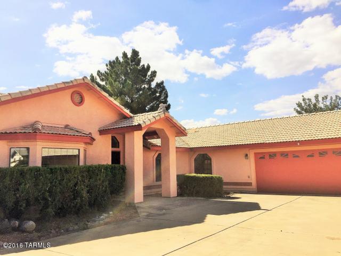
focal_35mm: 29
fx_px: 286
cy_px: 128
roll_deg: +0.2
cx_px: 170
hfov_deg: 61.7
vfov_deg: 48.2
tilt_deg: +8.7
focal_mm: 4.15
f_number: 2.2
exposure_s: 1/3597
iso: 32
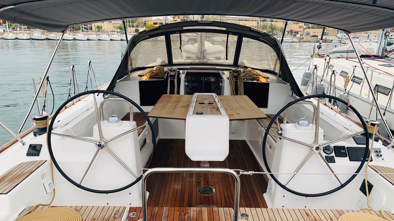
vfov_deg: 40.2
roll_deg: -0.5
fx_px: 303
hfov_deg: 66.1
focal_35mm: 29
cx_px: 197
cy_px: 114
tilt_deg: -14.1
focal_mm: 4.25
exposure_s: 1/224
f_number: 1.8
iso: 25
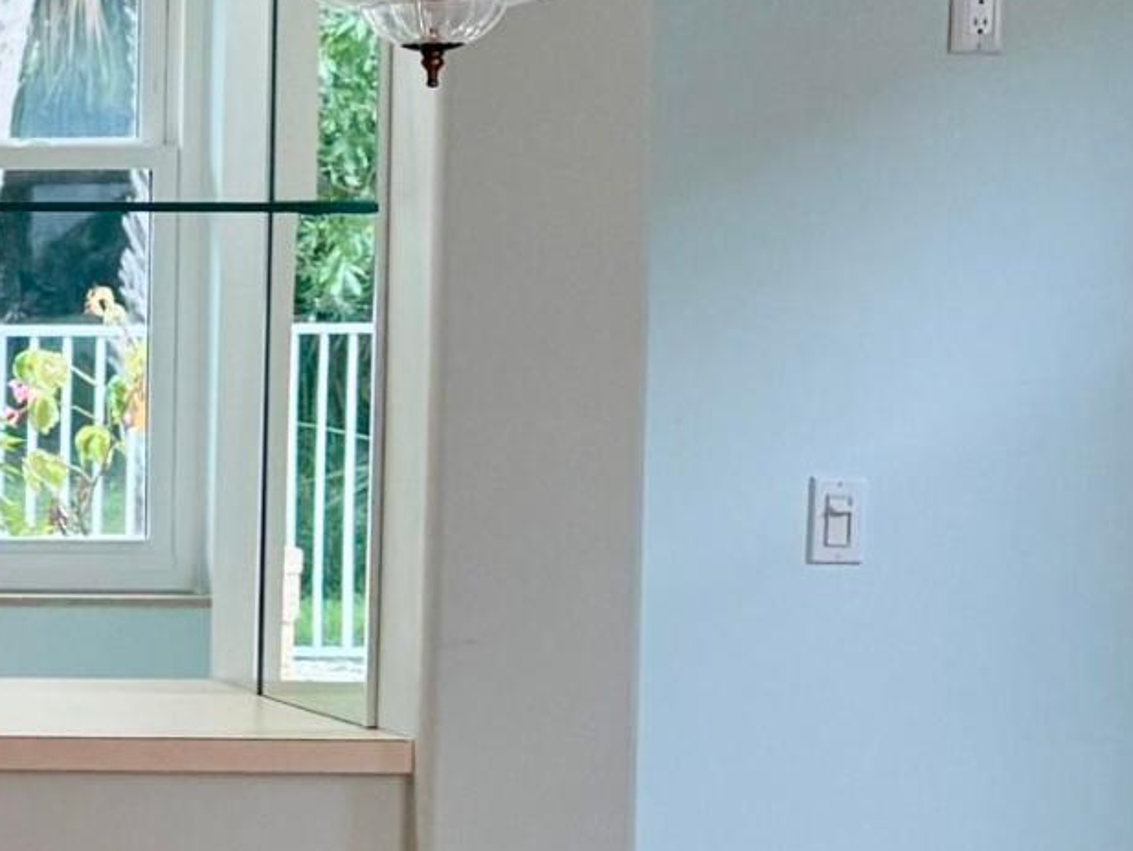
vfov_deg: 13.2
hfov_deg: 13.9
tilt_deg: -2.2
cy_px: 344
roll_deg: +0.6
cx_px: -1344
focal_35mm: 112
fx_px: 3667
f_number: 1.78
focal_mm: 6.76
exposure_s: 1/120
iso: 200
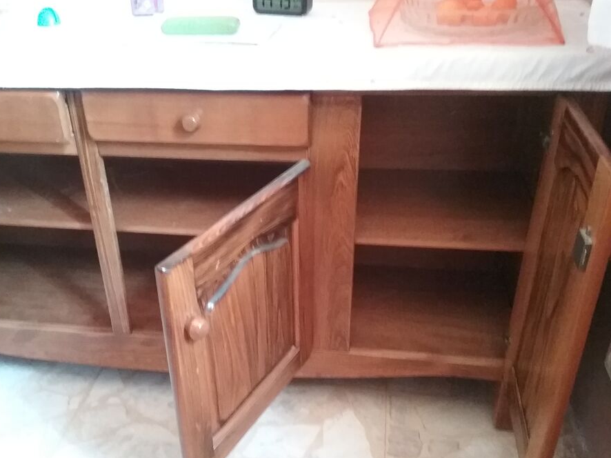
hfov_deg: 52.5
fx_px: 618
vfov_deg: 40.6
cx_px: 268
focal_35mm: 35
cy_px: 257
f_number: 2.2
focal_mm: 3.3
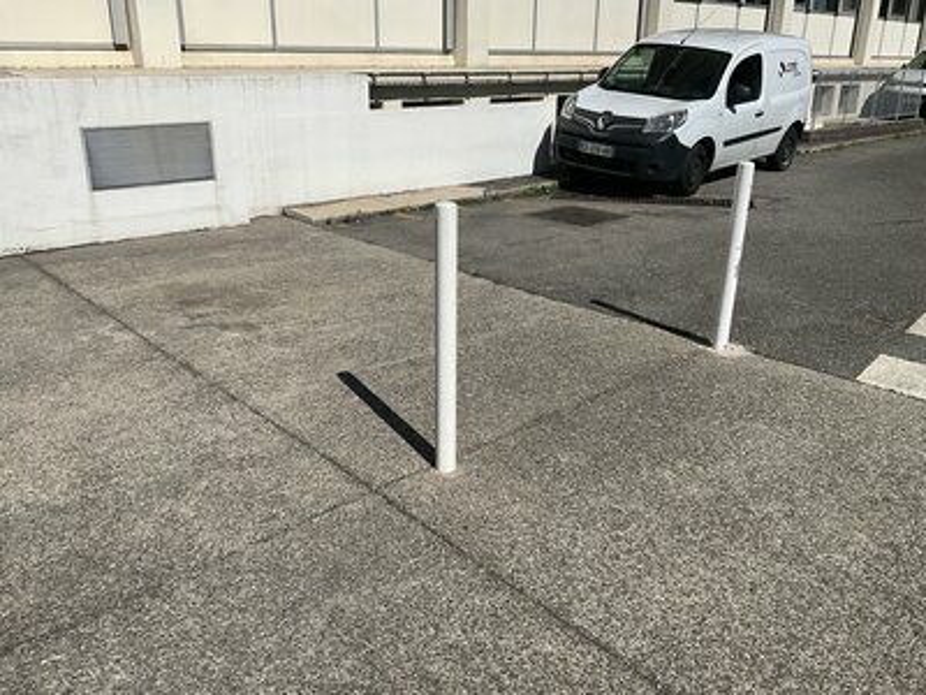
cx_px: 463
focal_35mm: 29
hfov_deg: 61.7
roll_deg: -0.8
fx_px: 776
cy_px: 348
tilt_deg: -21.1
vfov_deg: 48.2
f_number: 1.8
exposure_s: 1/4785
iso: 25
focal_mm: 3
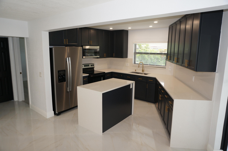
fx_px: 152
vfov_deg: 53.0
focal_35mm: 24
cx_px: 114
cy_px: 76
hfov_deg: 73.8
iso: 125
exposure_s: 1/60
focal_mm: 16
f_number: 4
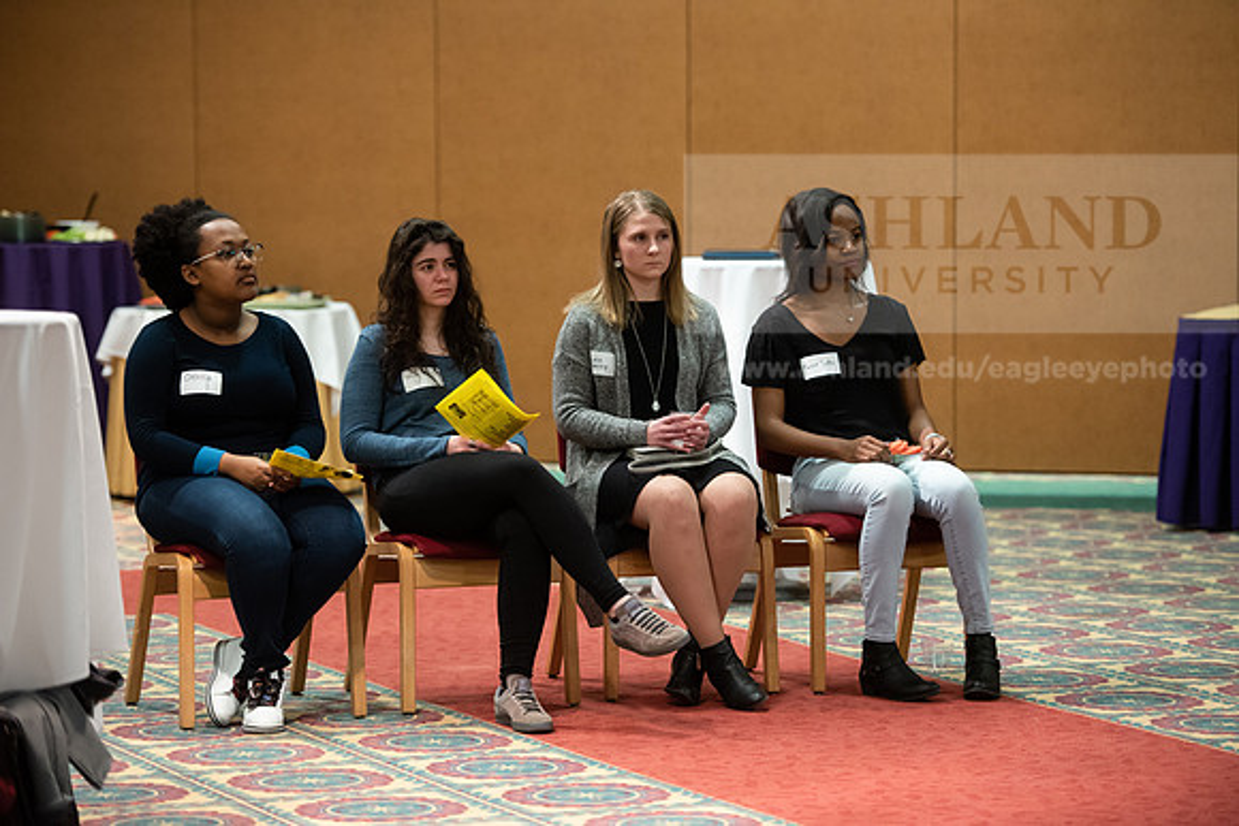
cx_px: 620
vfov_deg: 11.4
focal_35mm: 120
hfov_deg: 17.1
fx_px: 4131
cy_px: 413
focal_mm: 120
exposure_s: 1/200
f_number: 2.8
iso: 2000
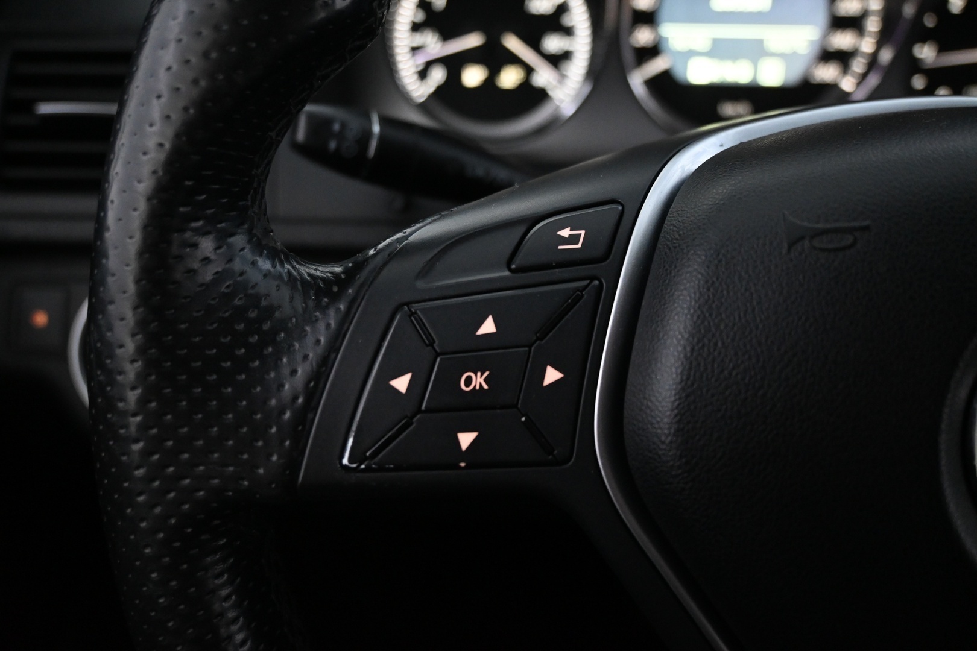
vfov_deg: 42.6
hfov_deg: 60.7
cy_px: 326
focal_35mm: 31
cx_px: 488
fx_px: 834
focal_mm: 20.5
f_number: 3.8
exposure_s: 1/30
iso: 3200
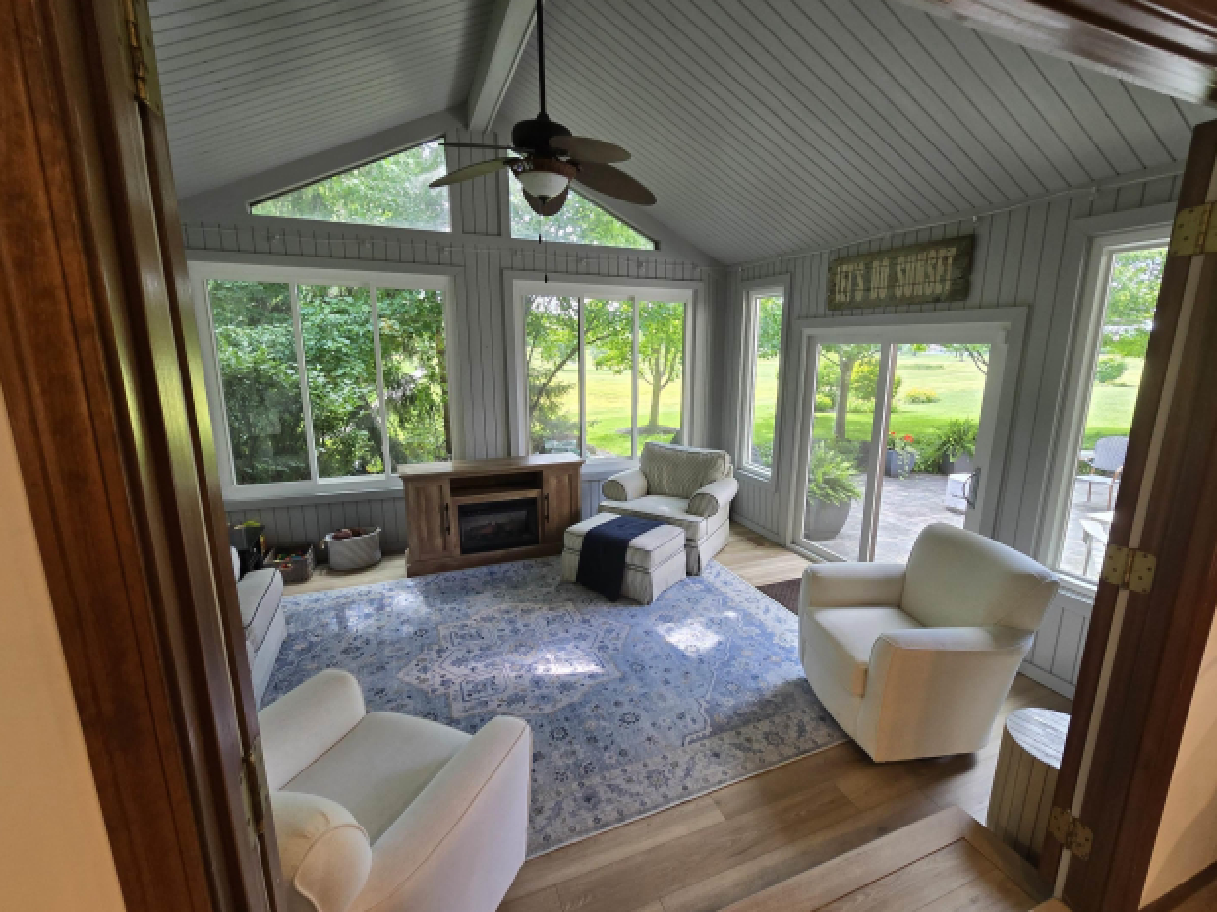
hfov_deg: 102.1
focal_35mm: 14
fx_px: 492
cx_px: 624
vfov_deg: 85.6
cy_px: 466
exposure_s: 1/60
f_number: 2.2
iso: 125
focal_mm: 2.2
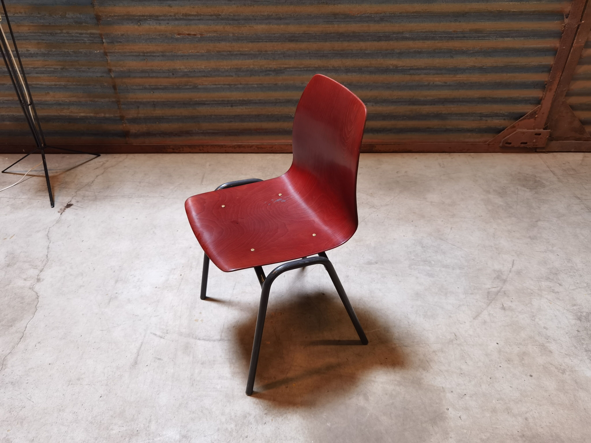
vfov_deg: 48.2
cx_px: 296
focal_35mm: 29
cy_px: 222
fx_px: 495
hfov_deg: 61.7
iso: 320
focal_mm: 6.71
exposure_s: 1/50
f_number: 1.9
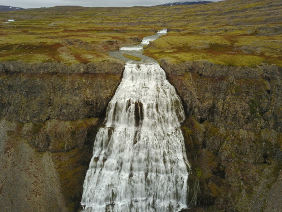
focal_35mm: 28
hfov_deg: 63.4
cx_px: 142
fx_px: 228
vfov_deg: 49.8
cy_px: 102
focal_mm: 4.73
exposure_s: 1/50
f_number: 2.2
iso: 155
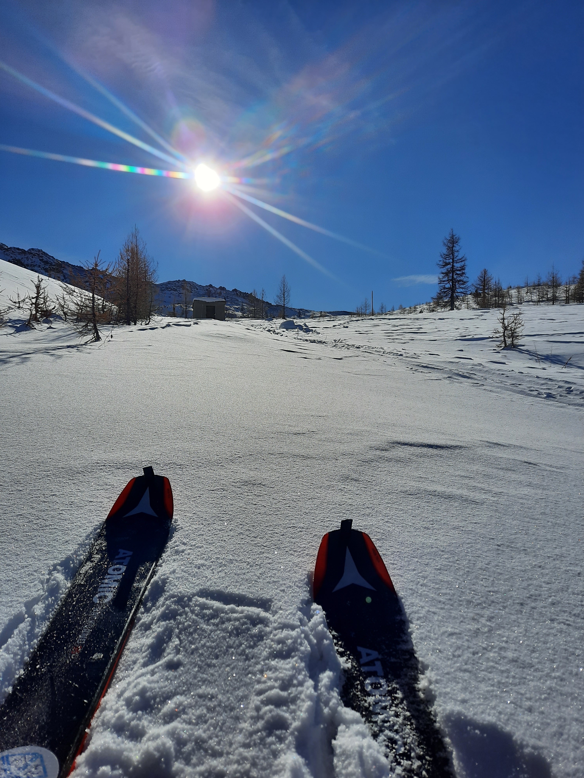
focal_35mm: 25
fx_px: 562
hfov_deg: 54.9
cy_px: 389
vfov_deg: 69.4
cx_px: 292
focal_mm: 4.6
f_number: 2
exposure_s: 1/5319
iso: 32
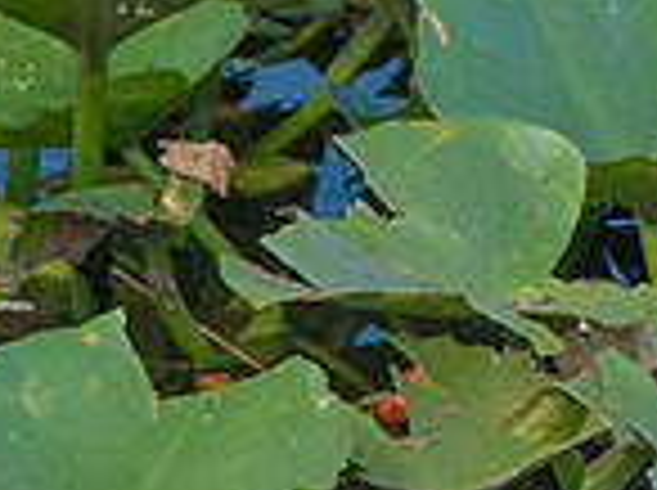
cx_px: 1242
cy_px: -119
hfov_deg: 2.9
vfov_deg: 2.2
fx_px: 13037
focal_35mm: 688
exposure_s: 1/1000
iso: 3200
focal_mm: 120
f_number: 10
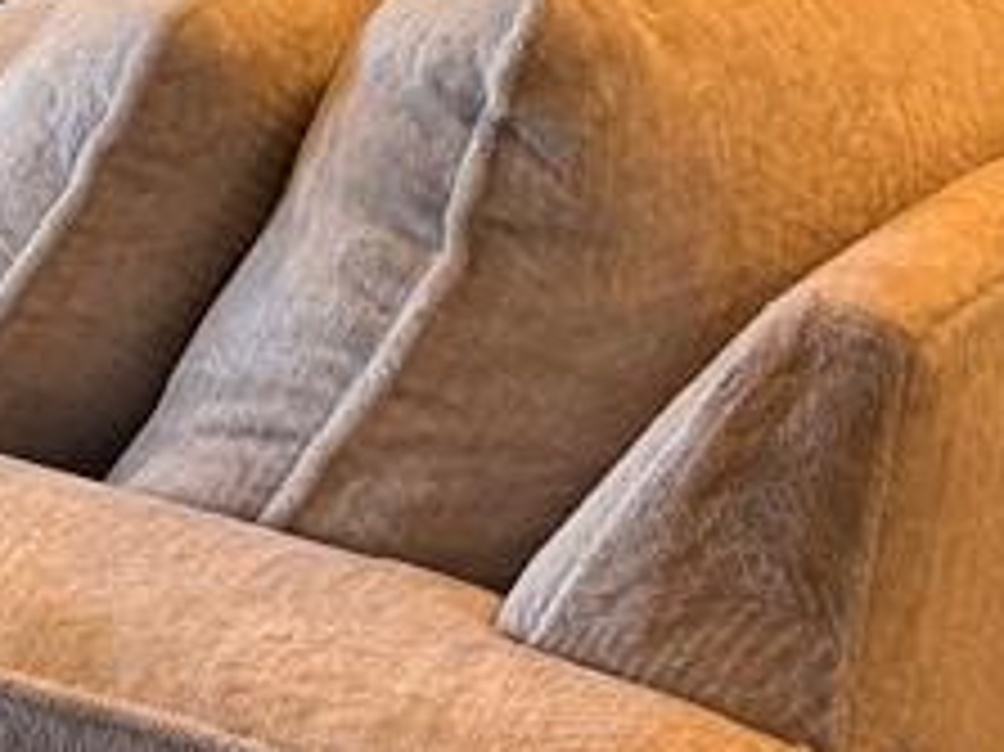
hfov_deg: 10.3
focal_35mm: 172
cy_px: -671
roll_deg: +1.0
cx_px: -1184
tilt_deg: -7.2
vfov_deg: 8.3
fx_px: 4986
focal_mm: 6.76
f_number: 1.78
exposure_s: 1/134
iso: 200
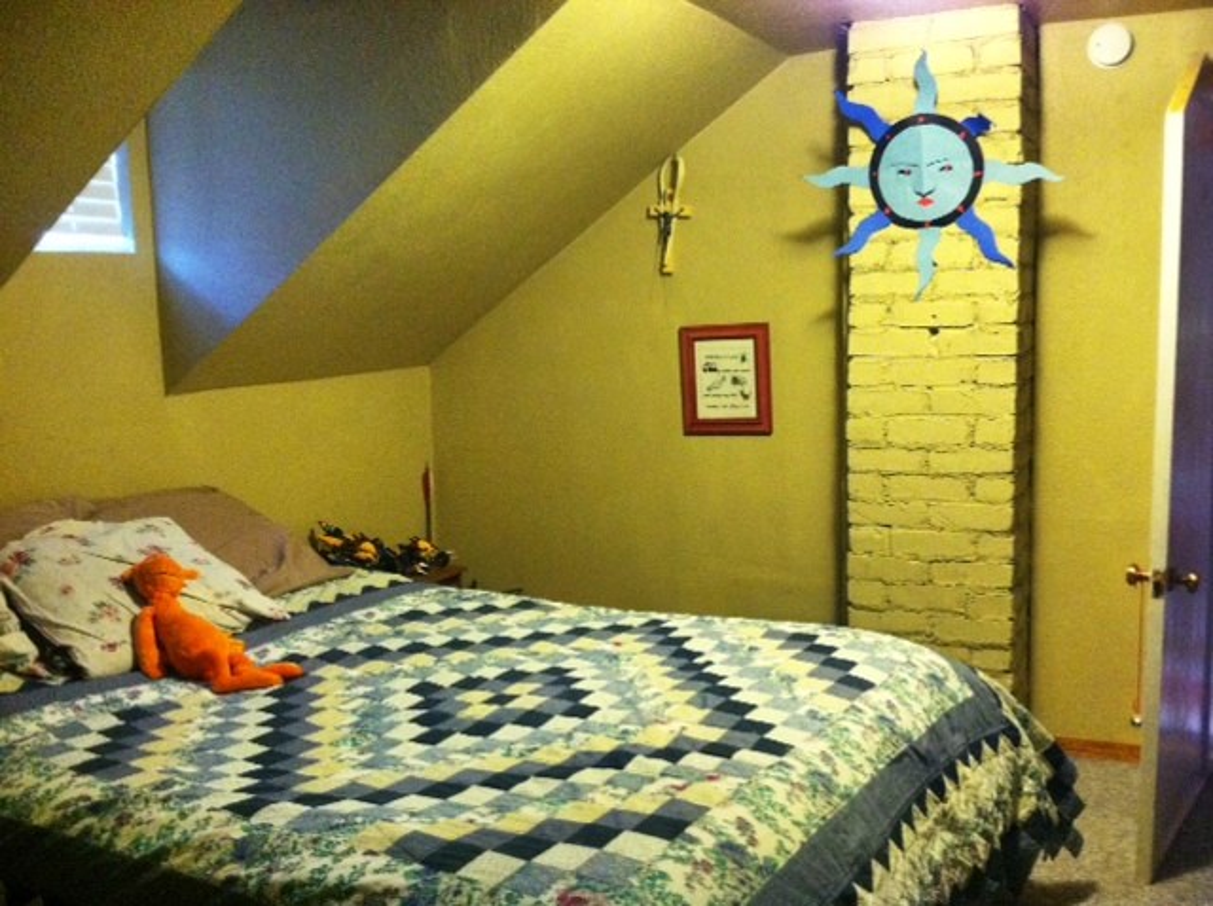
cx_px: 606
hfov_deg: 52.7
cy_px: 453
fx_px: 1225
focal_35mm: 35
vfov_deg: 40.6
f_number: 2.8
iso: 320
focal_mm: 3.85
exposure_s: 1/15
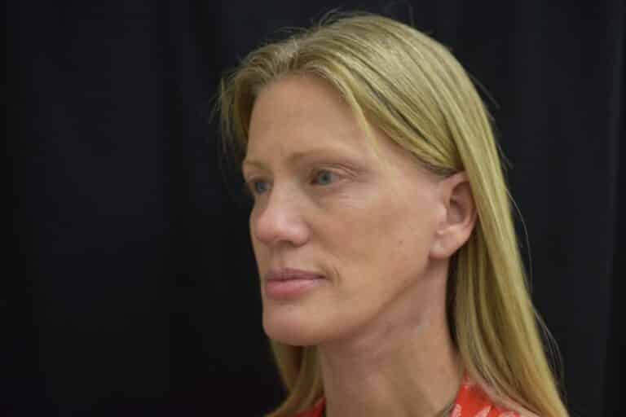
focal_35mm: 60
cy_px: 208
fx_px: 1043
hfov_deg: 33.4
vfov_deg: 22.6
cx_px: 313
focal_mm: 40
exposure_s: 1/80
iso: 400
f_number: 2.8
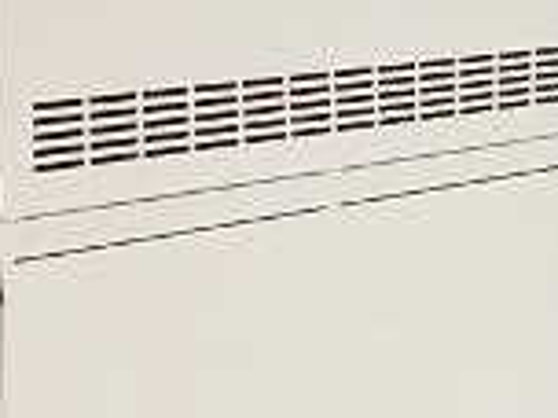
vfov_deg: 6.9
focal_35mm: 209
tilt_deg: -15.9
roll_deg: -0.2
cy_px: 810
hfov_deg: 9.5
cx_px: 253
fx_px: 3369
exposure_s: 1/60
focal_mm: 3.3
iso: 160
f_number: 2.4
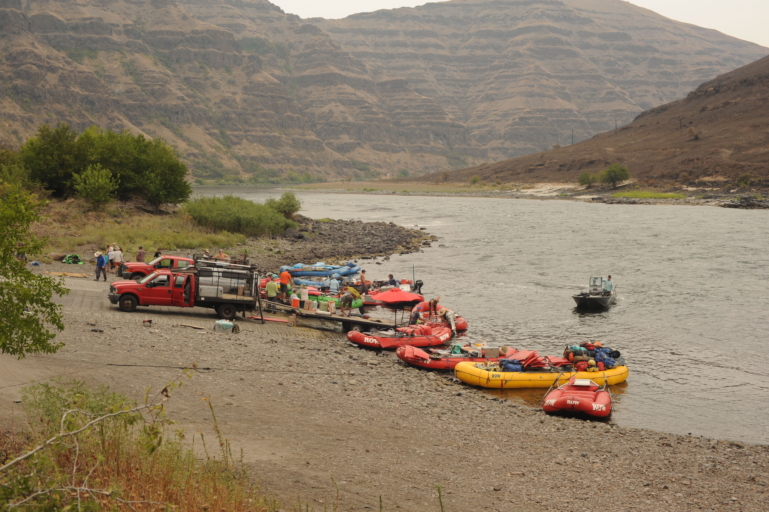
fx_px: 1067
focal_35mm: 50
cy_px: 256
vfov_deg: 27.0
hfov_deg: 39.6
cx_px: 384
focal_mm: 50
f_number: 9
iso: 250
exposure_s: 1/200
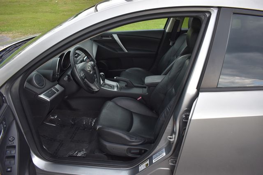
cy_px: 88
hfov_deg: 67.4
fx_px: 197
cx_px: 132
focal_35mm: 27
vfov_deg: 48.0
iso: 640
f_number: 3.5
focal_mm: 18
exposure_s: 1/250
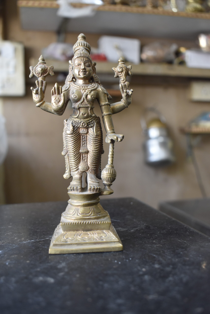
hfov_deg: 40.0
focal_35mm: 33
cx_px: 105
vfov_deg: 57.2
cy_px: 157
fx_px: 289
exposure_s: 1/60
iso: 1000
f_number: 4
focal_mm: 22
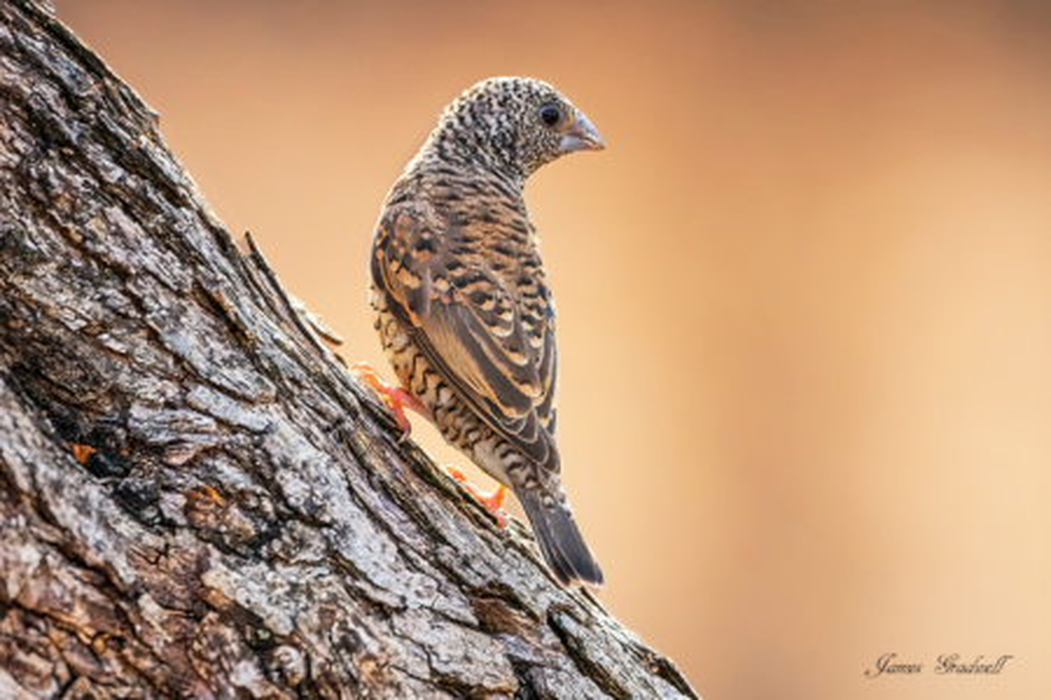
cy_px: 350
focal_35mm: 900
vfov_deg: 1.5
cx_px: 526
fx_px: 26273
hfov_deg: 2.3
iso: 2500
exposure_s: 1/1000
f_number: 6.3
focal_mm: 600
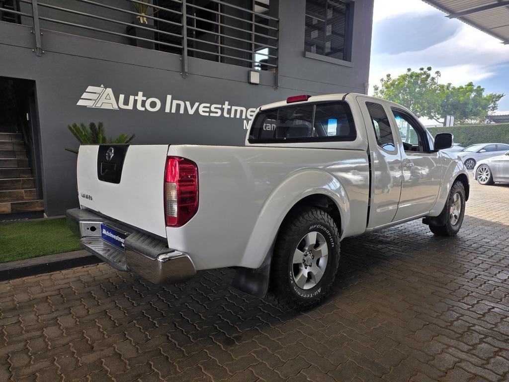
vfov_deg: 58.9
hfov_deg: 73.9
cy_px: 191
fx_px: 338
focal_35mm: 23
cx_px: 254
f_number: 1.7
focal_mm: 6.25
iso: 32
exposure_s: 1/180
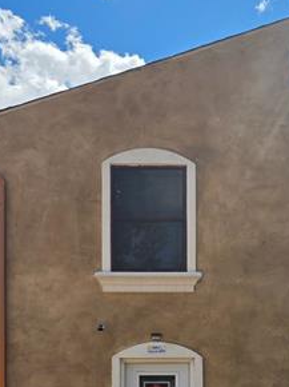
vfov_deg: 29.9
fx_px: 680
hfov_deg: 23.9
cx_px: 177
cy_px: 371
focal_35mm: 61
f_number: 1.7
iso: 80
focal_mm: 6.3
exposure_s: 1/5958
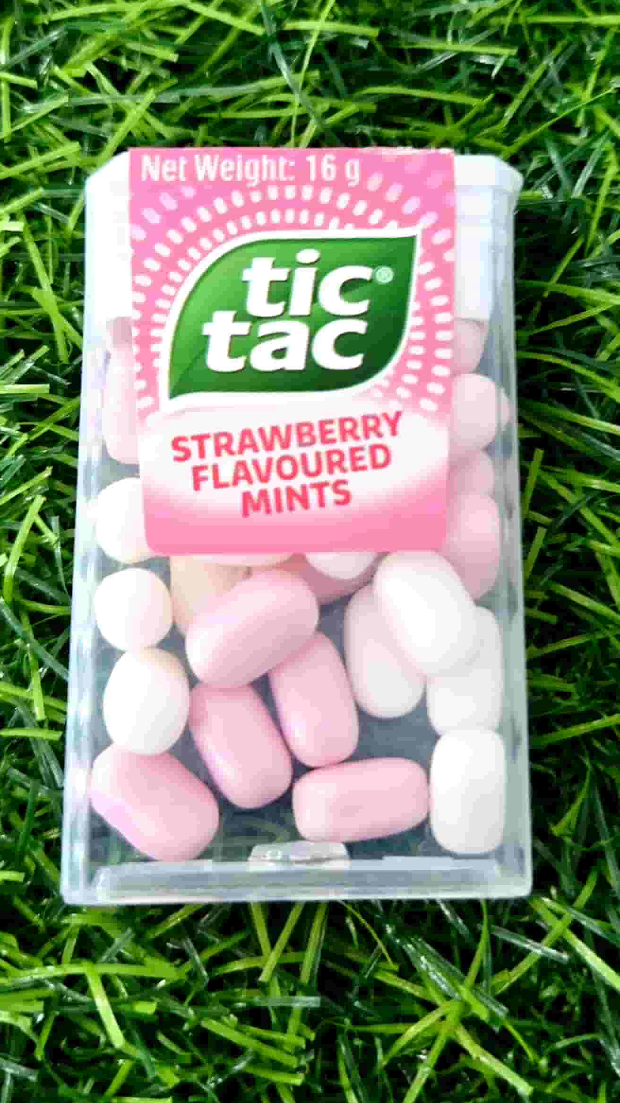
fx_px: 760
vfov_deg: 71.9
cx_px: 296
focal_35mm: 26
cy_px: 545
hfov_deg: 44.4
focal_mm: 5.4
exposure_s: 1/61.7
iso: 40
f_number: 1.8
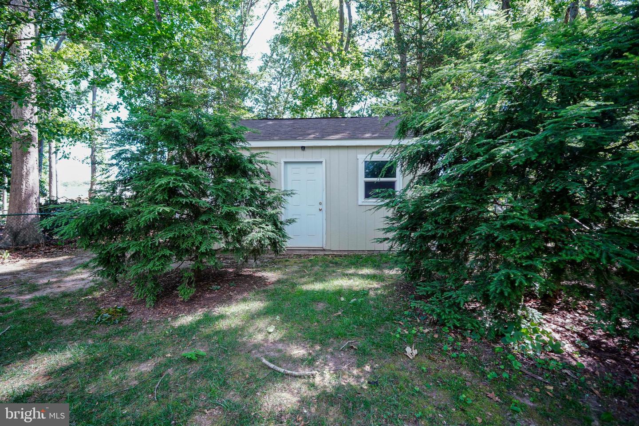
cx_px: 320
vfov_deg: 77.3
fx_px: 266
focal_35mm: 15
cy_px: 213
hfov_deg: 100.4
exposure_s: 1/40
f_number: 3.2
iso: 100
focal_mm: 10
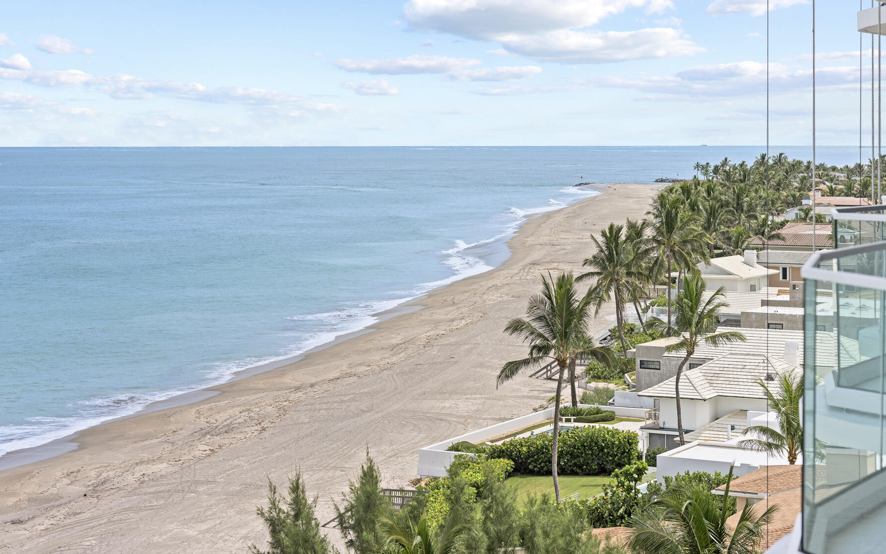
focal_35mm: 71
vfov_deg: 18.3
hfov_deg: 28.9
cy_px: 173
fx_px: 1715
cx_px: 500
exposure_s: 1/800
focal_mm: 50
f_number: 3.5
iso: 64
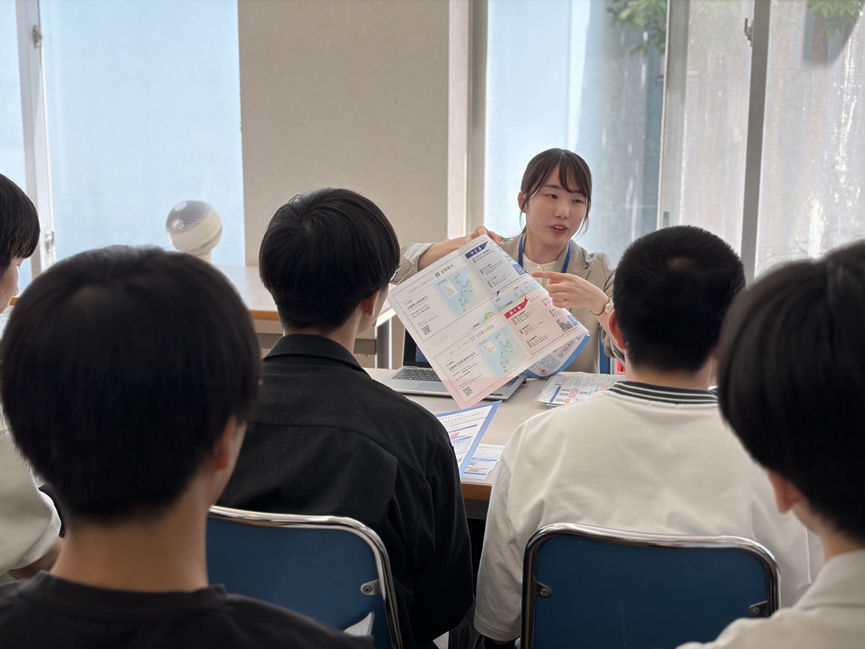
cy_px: 324
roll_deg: +0.0
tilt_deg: -11.4
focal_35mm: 52
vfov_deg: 28.0
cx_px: 432
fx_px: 1299
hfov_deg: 36.8
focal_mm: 5.96
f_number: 1.6
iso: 32
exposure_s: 1/217
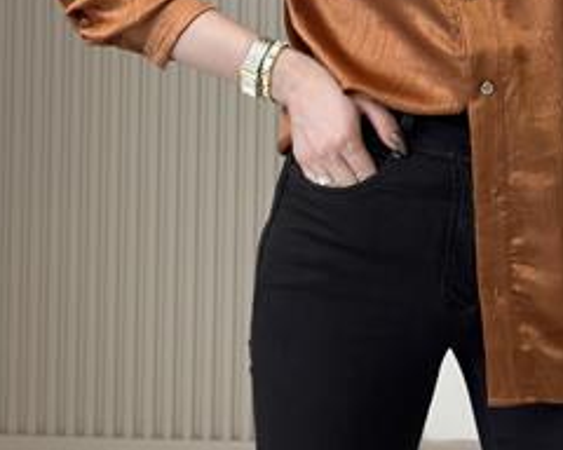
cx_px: 441
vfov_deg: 14.5
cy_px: -48
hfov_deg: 18.3
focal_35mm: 104
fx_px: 1733
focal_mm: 6.86
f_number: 1.78
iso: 80
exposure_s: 1/275
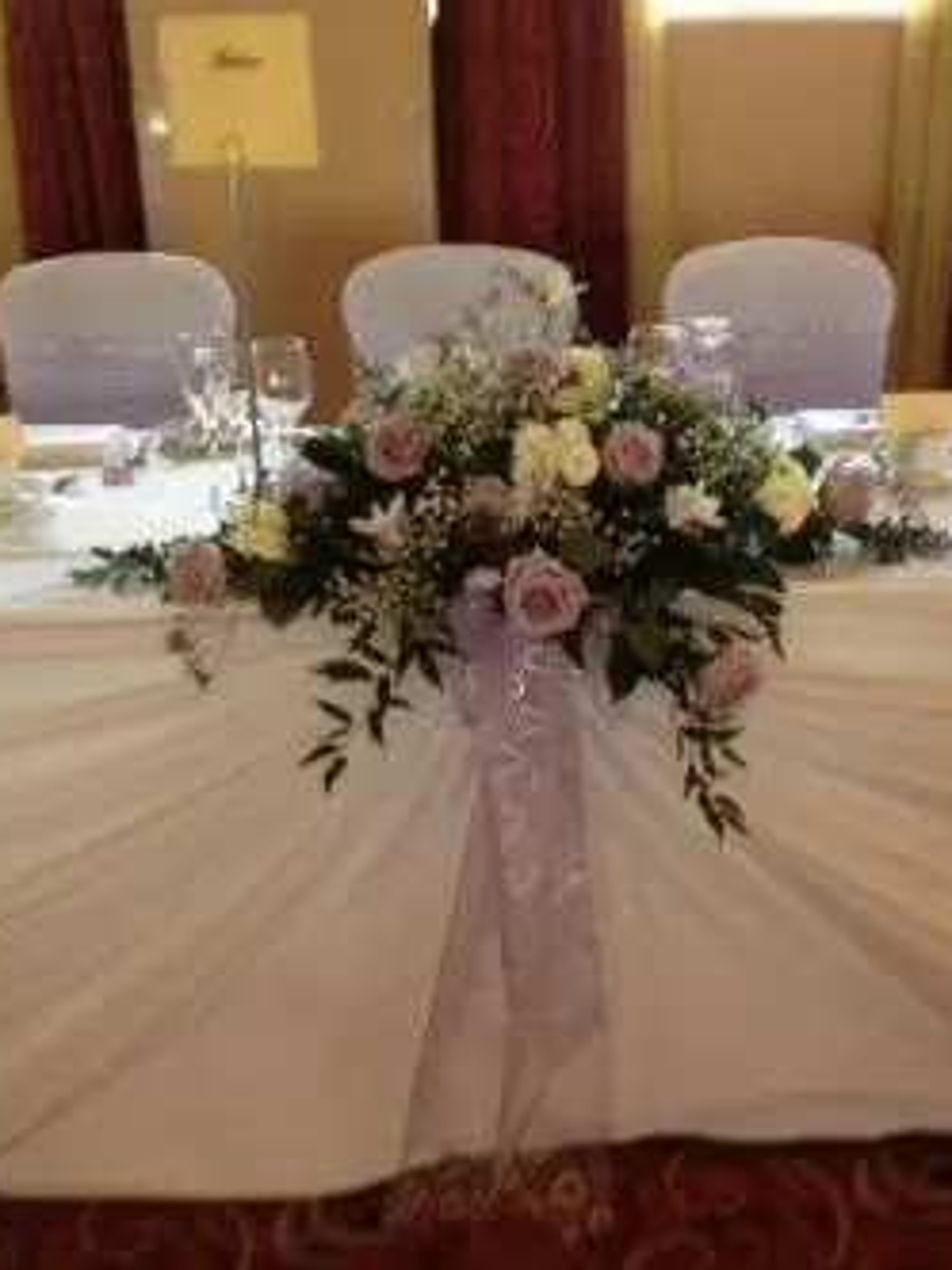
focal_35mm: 47
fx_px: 1723
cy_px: 635
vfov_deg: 40.4
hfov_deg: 30.8
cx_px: 558
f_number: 2.4
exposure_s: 1/24
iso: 50
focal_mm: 4.28
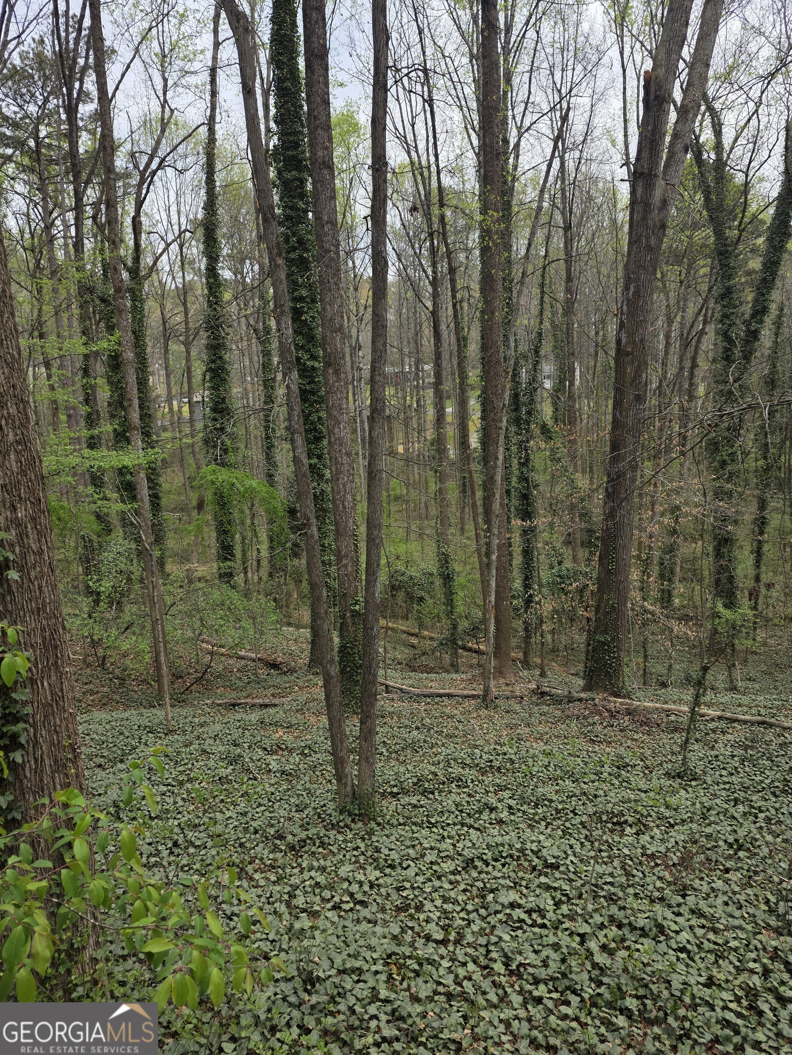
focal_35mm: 23
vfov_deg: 73.9
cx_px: 396
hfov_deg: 58.9
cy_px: 528
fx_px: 702
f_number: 1.7
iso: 80
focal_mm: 6.25
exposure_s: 1/2843
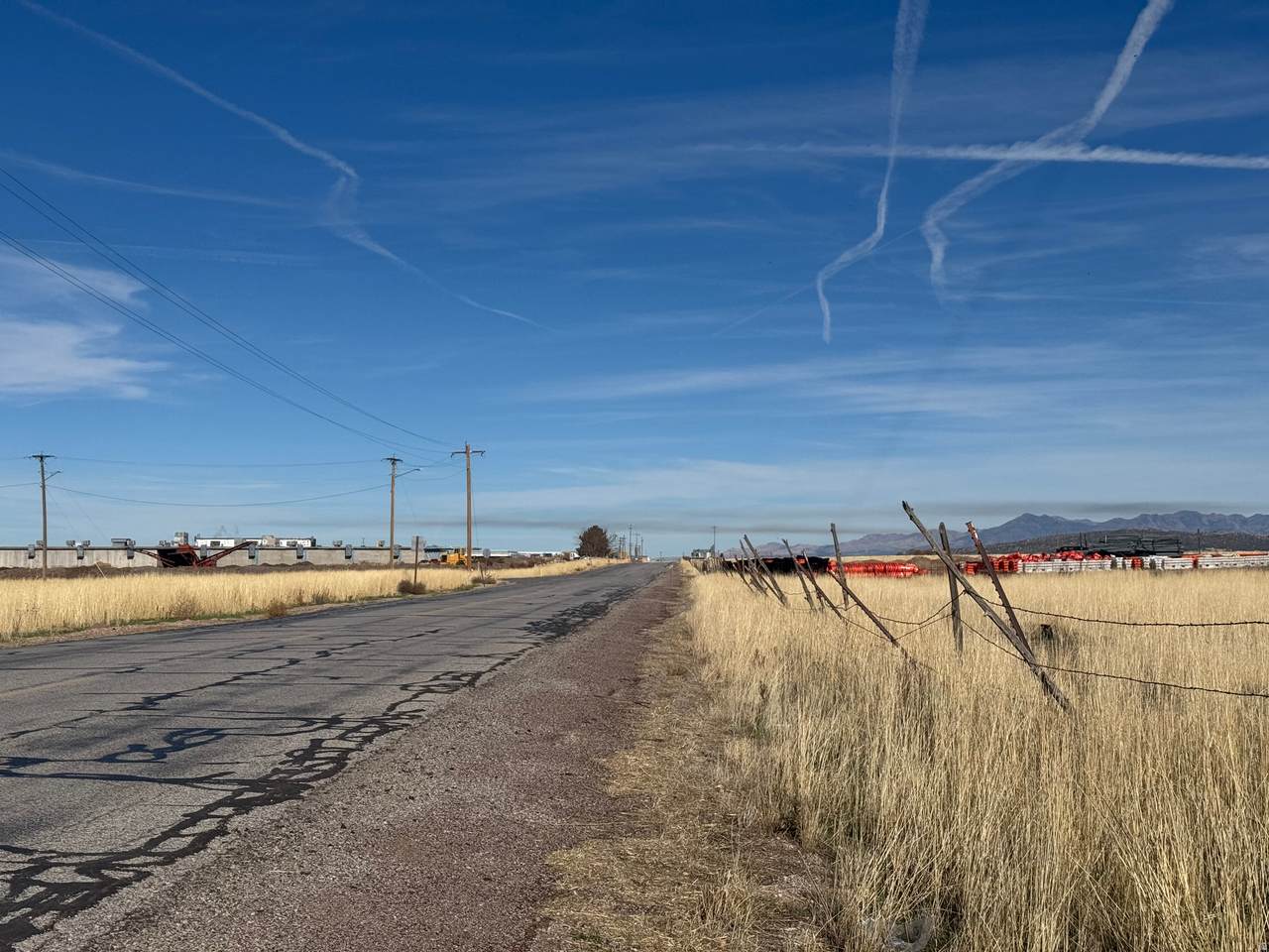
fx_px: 1760
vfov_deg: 30.3
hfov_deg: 39.7
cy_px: 476
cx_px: 634
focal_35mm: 48
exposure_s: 1/15385
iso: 80
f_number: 1.78
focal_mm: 6.76
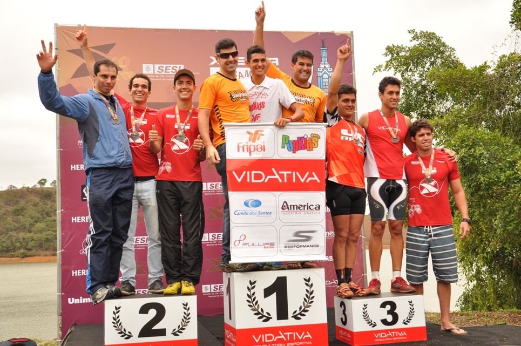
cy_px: 173
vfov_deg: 29.8
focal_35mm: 45
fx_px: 650
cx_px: 260
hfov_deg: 43.6
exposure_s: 1/800
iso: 500
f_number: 7.1
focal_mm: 30
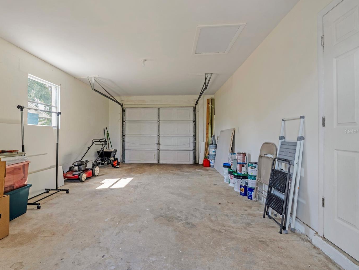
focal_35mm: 19
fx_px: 192
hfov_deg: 85.6
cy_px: 131
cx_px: 158
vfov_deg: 69.9
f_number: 9
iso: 250
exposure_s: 1/640
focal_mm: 11
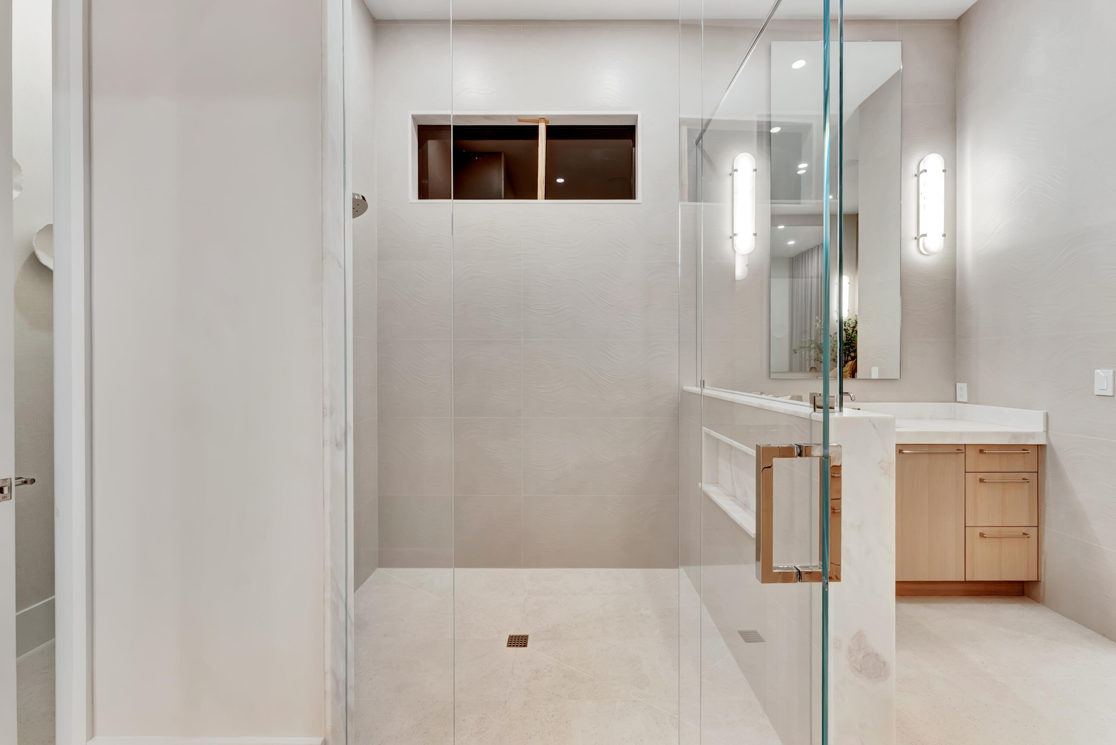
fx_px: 434
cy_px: 372
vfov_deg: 81.2
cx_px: 558
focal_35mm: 14
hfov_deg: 104.2
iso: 400
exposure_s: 1/5
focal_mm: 14
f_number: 9
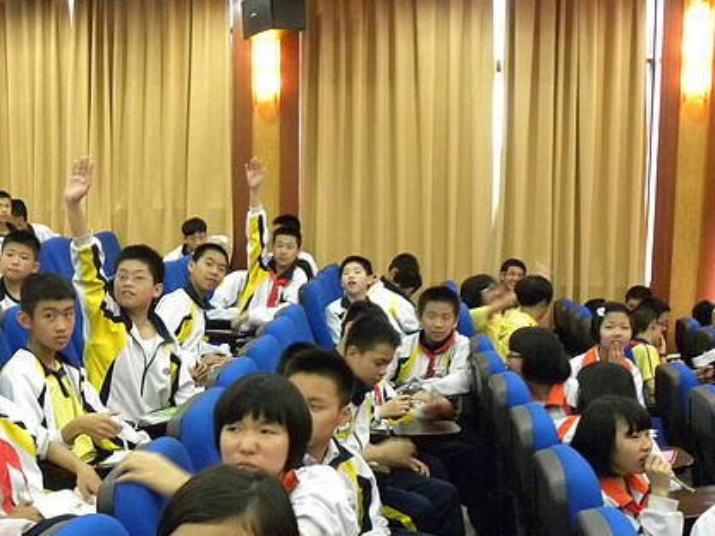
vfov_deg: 28.9
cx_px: 192
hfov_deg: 37.4
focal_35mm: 50
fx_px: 1033
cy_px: 369
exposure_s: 1/19.7
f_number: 2.8
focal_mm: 4.6
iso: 400
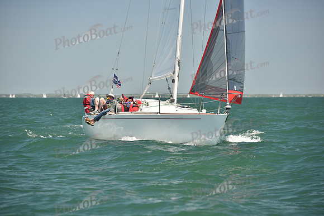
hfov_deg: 13.7
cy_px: 108
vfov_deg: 9.2
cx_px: 162
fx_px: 1350
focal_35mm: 150
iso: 250
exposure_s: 1/800
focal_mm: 150
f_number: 4.5
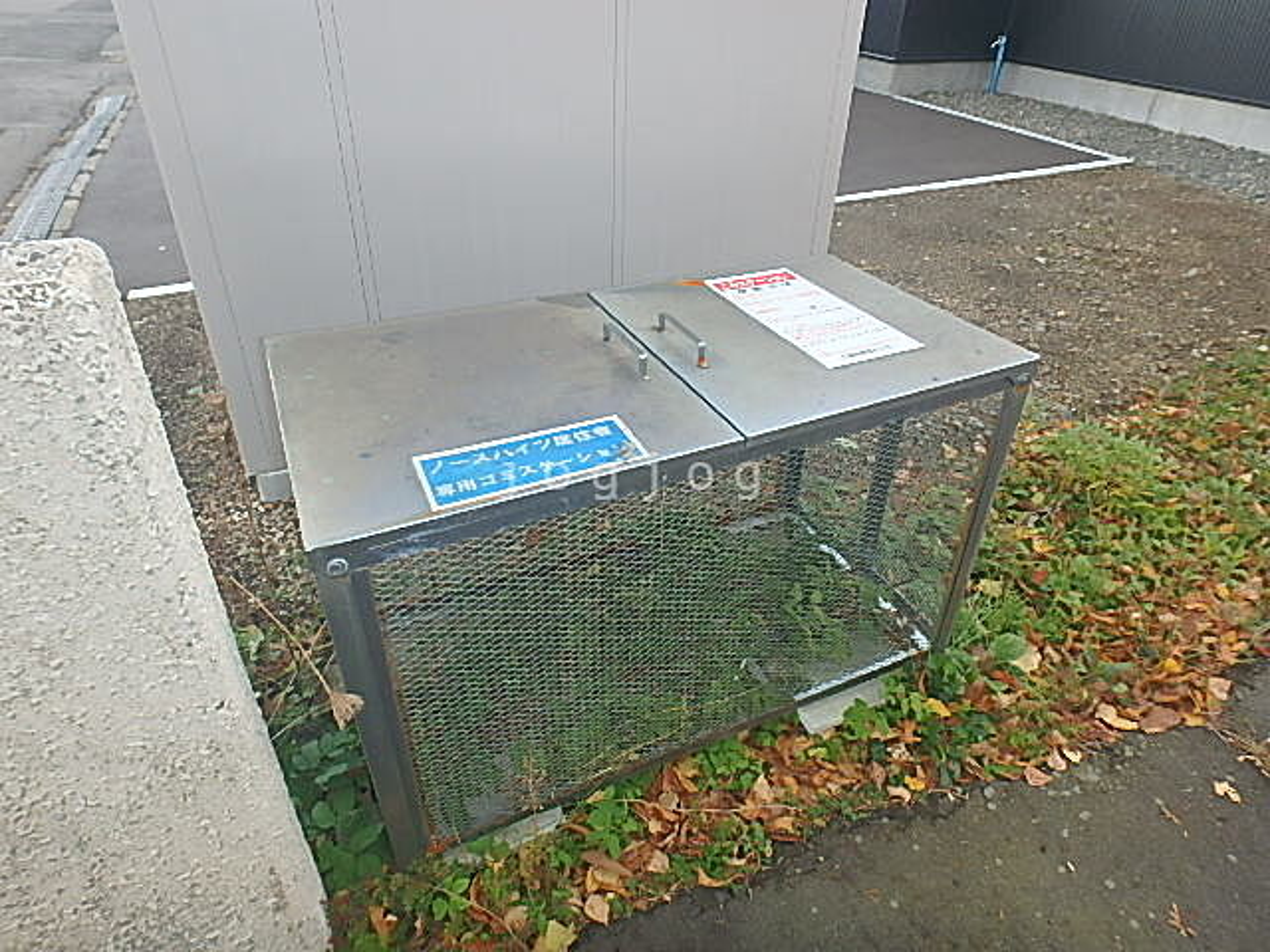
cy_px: 476
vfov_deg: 63.4
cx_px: 635
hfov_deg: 79.0
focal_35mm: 21
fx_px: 770
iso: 125
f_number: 3.5
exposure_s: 1/100
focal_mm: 3.7
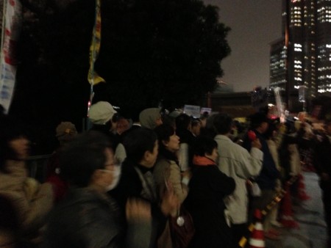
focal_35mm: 33
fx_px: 316
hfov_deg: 55.3
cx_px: 166
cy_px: 124
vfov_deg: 43.0
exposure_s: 1/15
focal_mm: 4.13
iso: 800
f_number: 2.4
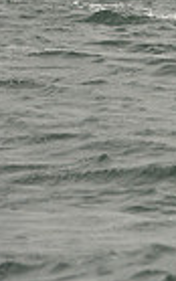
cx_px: 564
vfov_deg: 2.8
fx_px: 5727
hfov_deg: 1.7
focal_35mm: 747
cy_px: -90
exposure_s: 1/1000
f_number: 13
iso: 400
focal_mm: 175
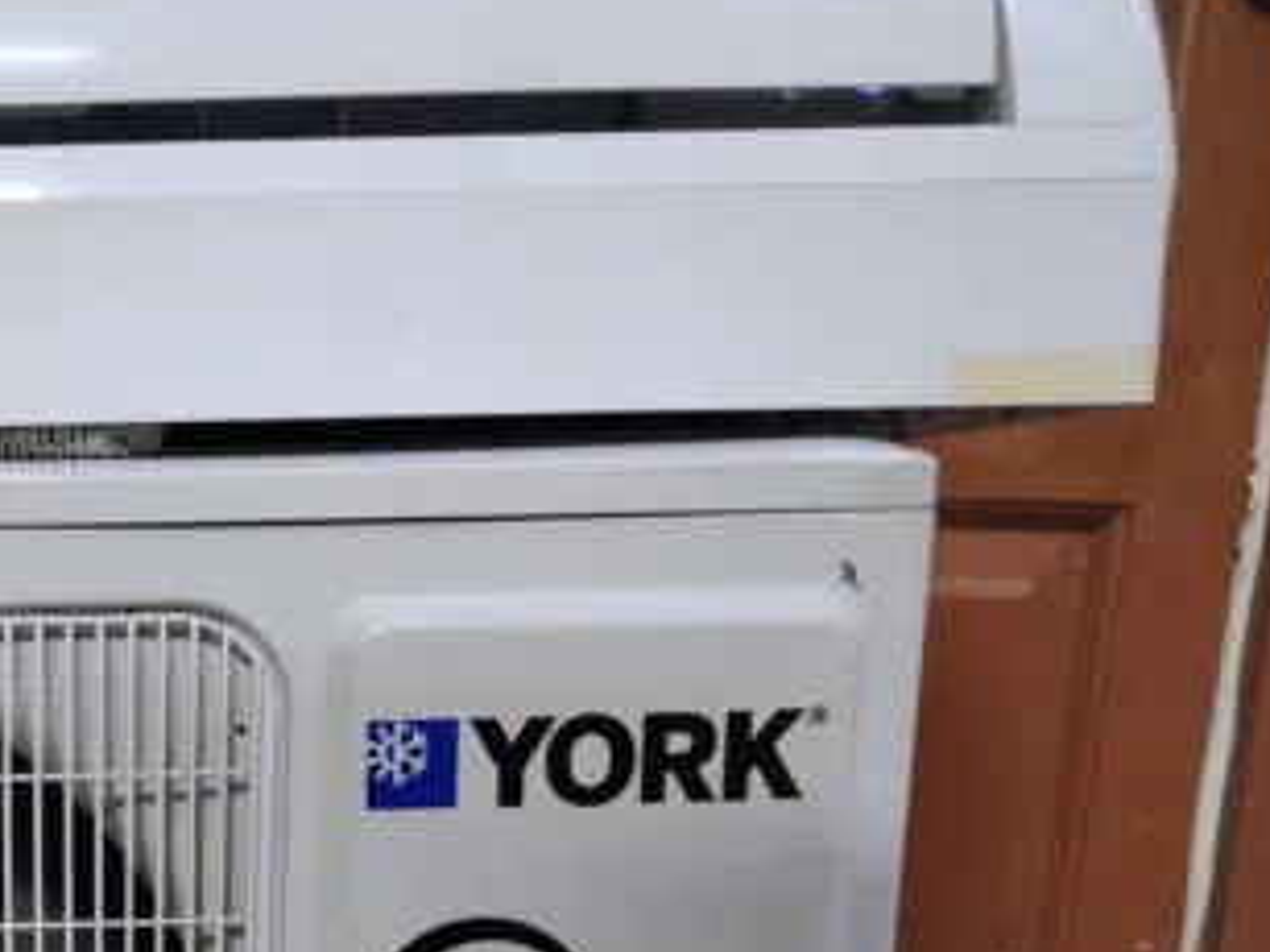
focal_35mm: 50
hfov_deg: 34.7
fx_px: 1834
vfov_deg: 27.3
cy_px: 973
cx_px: -4
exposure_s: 1/33.3
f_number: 1.75
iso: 931
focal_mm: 5.25
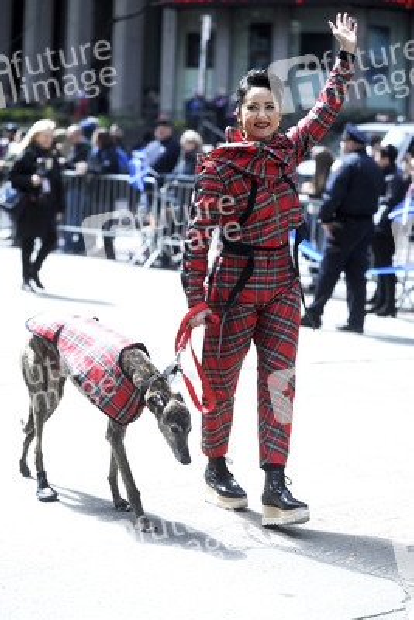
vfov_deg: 25.4
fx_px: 1379
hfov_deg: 17.1
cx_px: 207
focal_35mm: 80
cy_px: 310
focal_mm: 80
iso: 400
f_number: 9
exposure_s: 1/2500
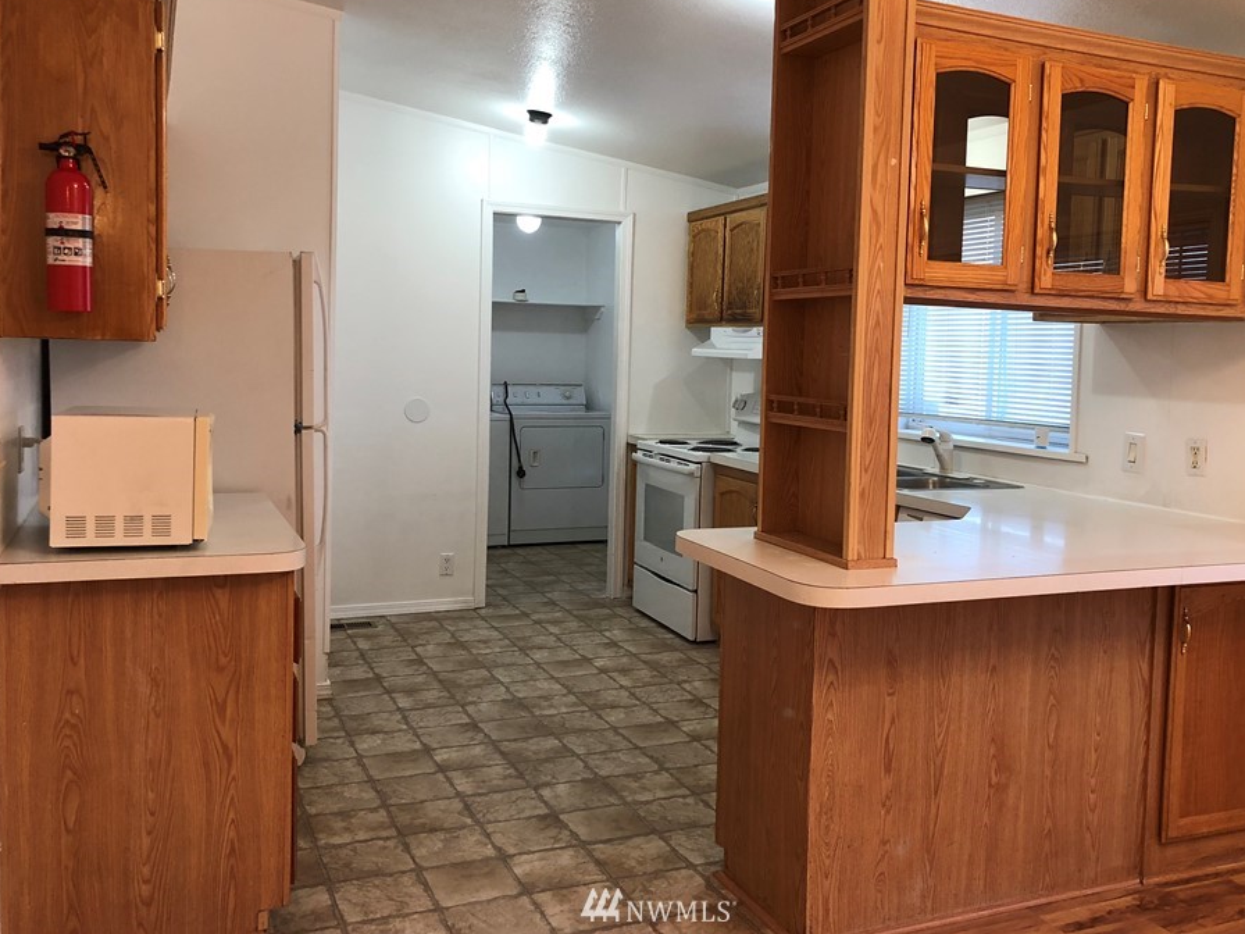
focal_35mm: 32
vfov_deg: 44.1
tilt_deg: -3.1
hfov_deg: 56.8
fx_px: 1151
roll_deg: -1.6
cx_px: 659
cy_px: 424
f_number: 1.8
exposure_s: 1/30
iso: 32
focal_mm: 4
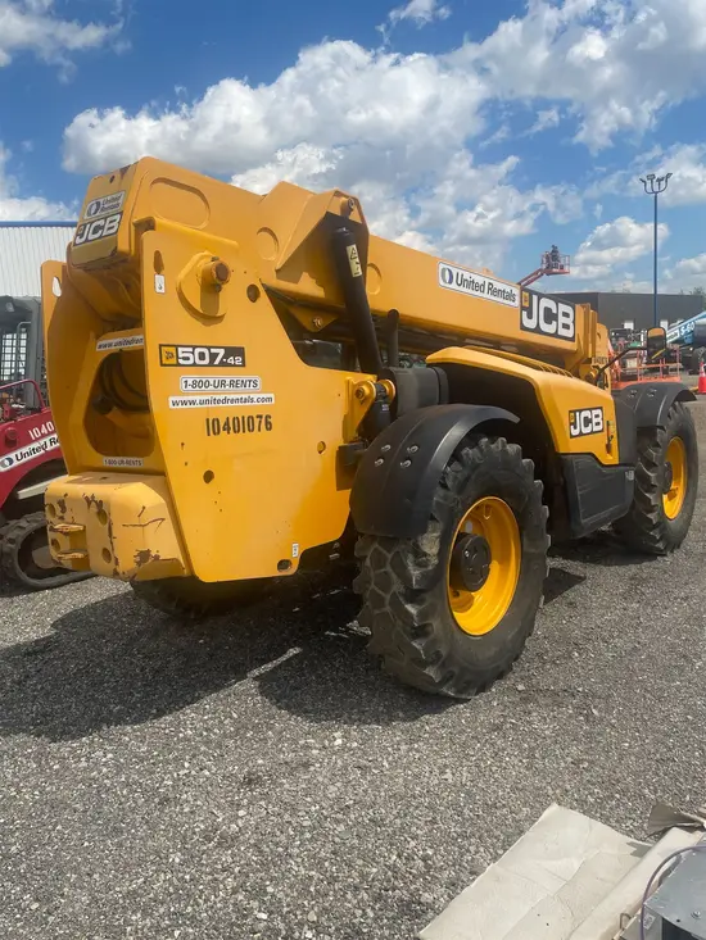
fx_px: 707
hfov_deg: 53.1
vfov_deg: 67.3
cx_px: 353
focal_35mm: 26
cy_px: 470
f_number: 1.6
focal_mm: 4.2
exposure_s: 1/5291
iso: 32
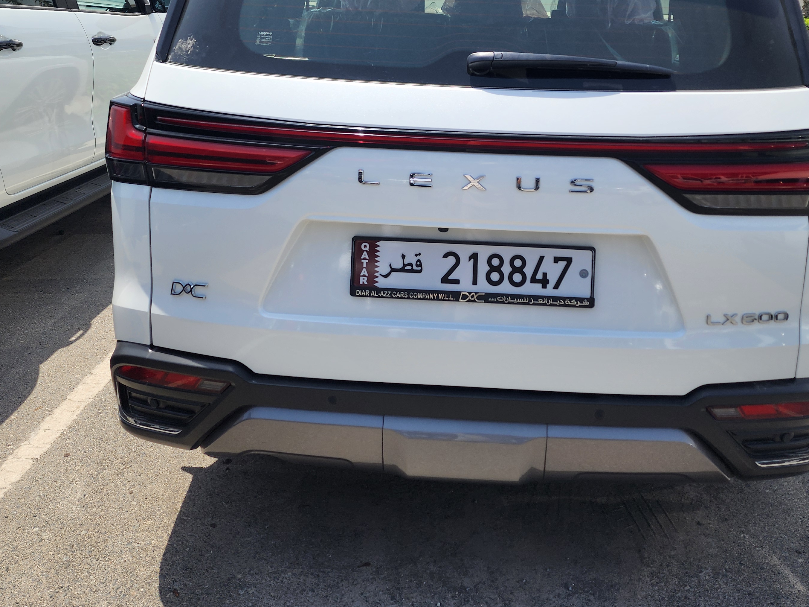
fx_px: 795
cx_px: 470
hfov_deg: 53.7
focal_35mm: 34
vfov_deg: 40.8
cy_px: 162
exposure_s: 1/1061
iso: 12
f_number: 1.8
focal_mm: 6.4
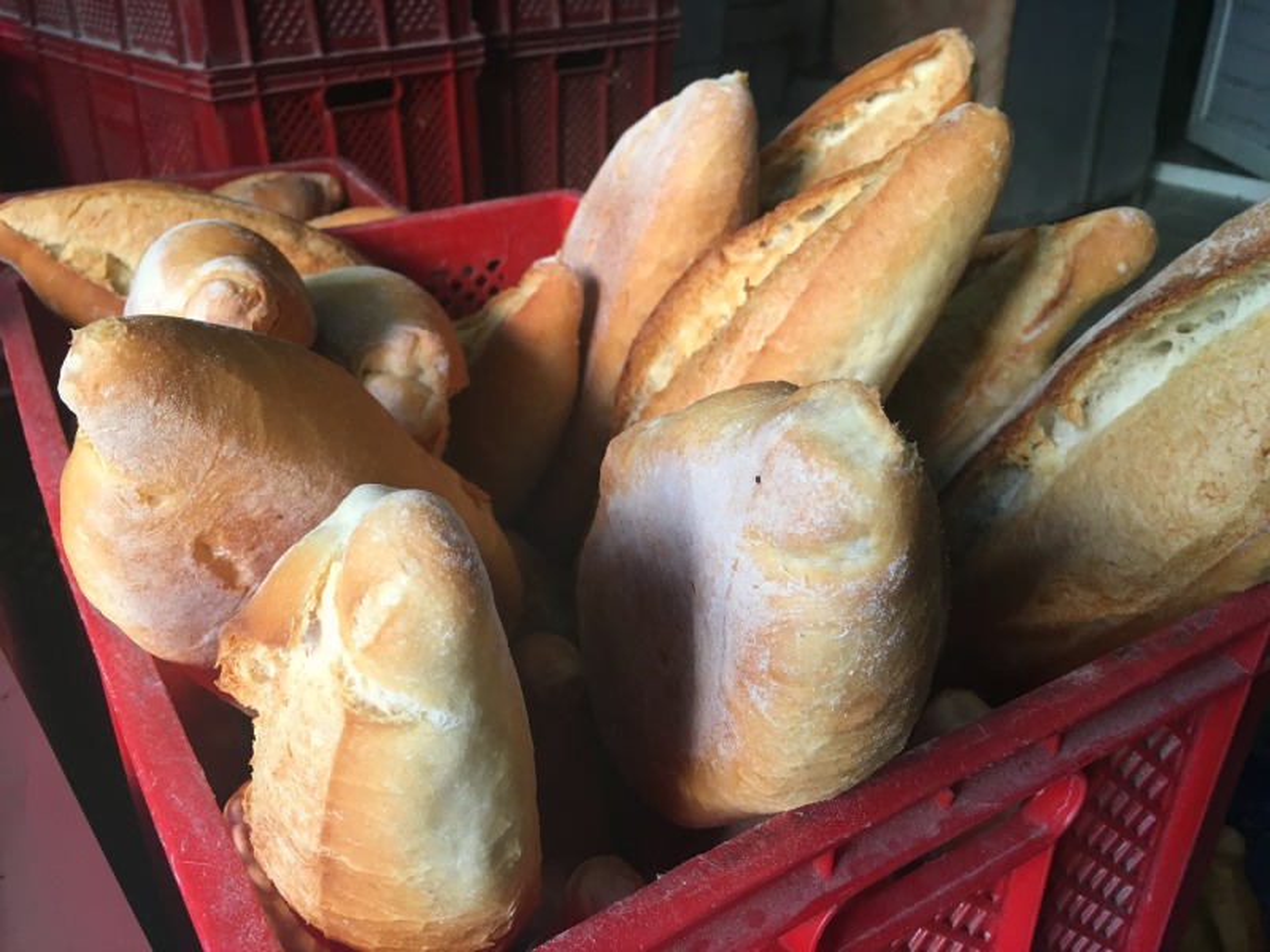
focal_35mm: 29
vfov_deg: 48.2
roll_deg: -0.3
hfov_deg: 61.7
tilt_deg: -29.3
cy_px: 476
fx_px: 1064
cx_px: 635
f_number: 2.2
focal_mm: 4.15
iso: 50
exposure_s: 1/33
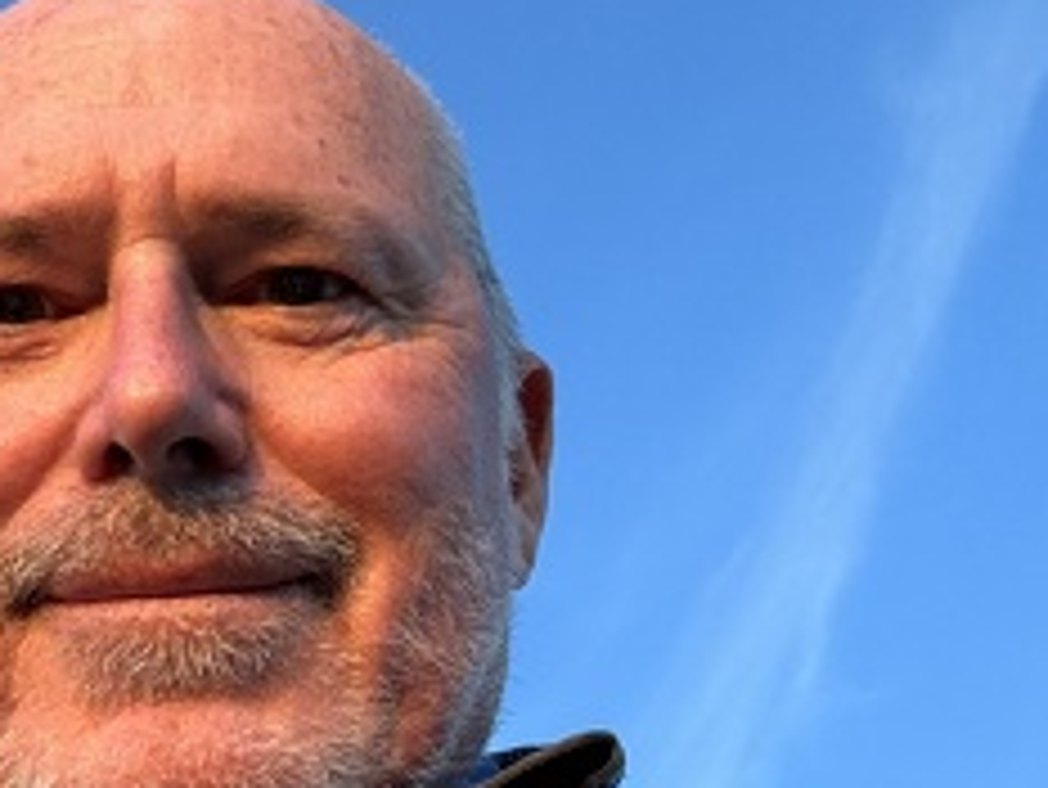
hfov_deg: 27.6
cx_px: 220
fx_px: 2090
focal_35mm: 69
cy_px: 403
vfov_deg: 21.3
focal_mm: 2.69
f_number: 1.9
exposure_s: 1/121
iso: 32
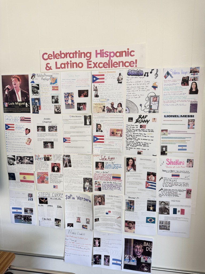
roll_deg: +0.4
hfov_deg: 56.8
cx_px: 102
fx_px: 190
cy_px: 137
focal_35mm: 24
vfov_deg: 71.6
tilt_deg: -8.3
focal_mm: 6.76
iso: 160
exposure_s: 1/60
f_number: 1.78
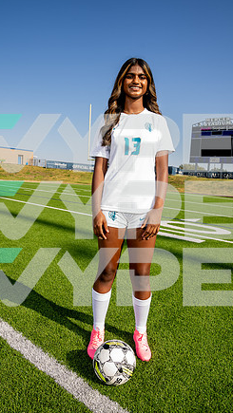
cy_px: 211
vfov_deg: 71.9
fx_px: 285
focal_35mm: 26
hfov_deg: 44.4
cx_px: 107
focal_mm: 24
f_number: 7.1
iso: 50
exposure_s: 1/125
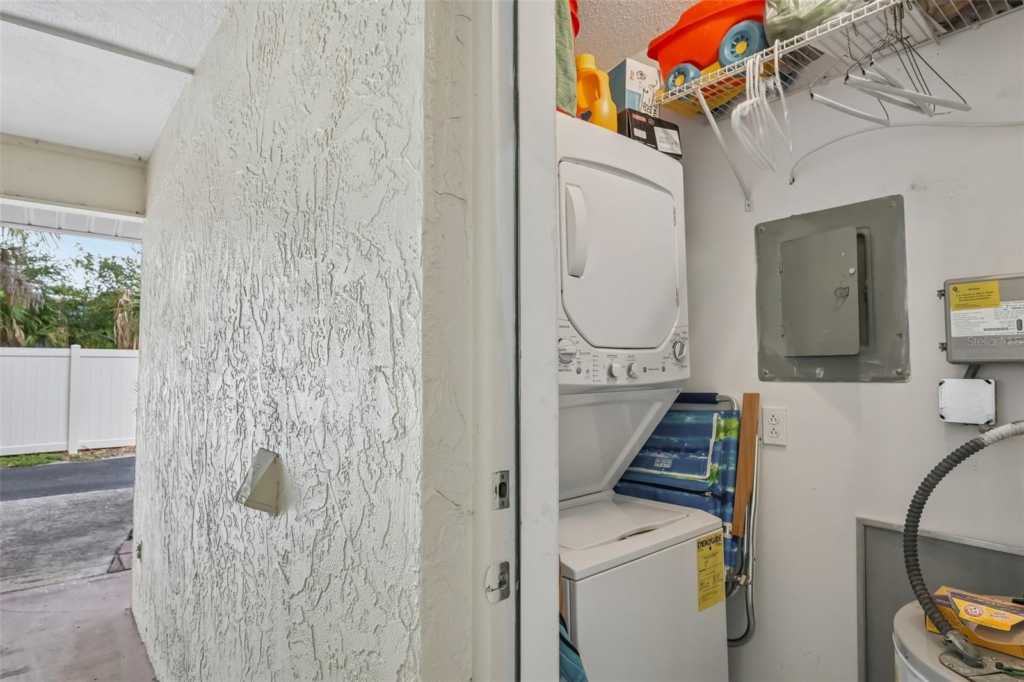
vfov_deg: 63.2
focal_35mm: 20
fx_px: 555
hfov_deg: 85.4
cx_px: 512
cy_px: 341
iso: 400
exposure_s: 1/40
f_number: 8
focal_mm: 19.5
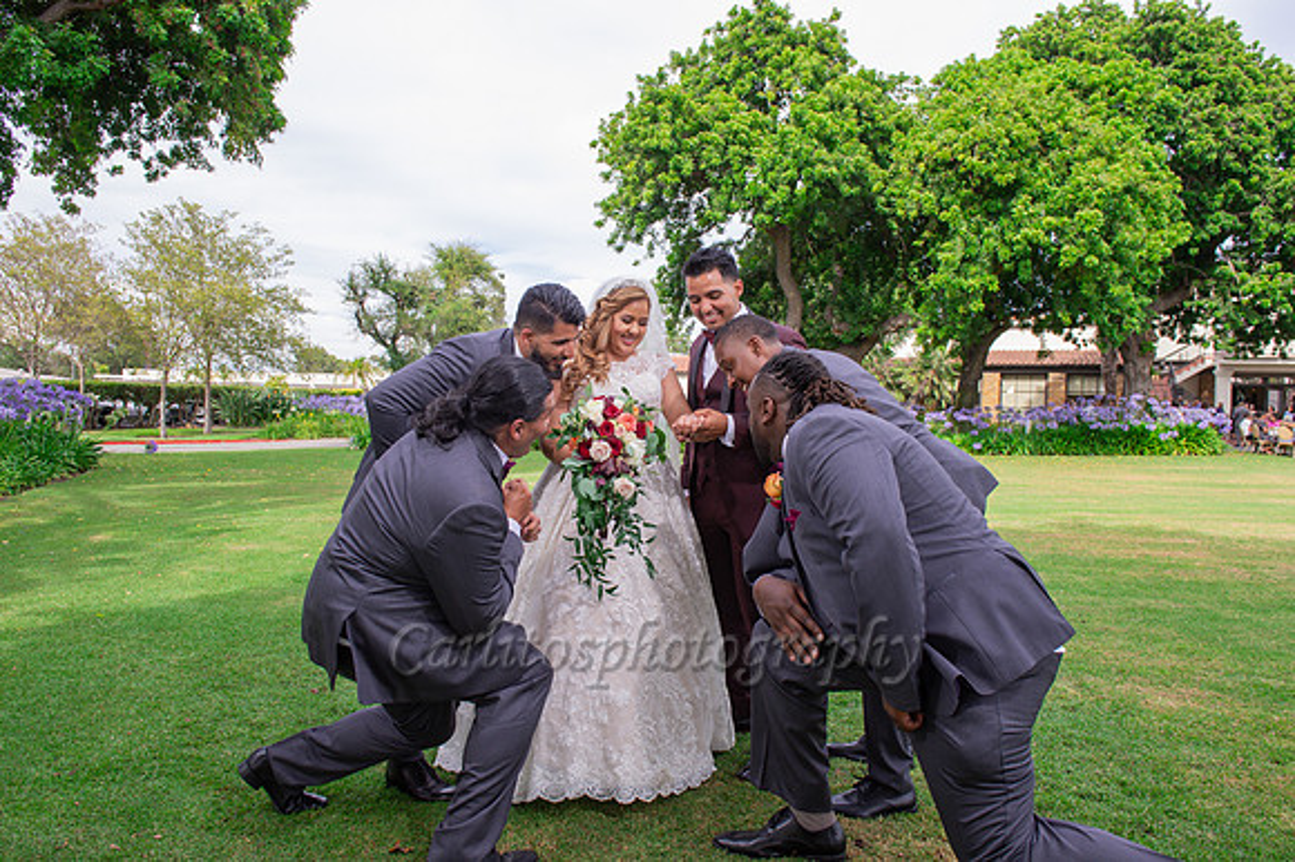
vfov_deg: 53.1
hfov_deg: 73.8
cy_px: 431
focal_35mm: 24
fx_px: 863
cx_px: 648
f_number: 7.1
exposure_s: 1/250
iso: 400
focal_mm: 24
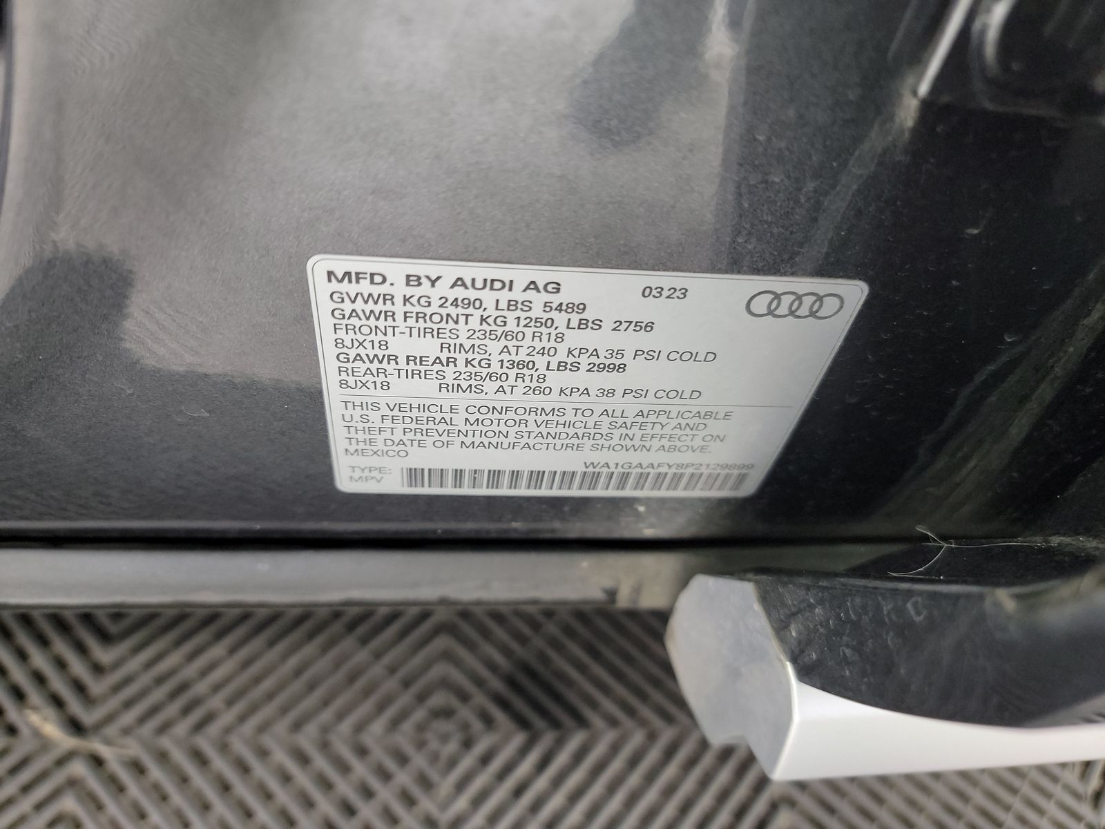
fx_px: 766
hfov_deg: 71.6
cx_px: 552
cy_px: 414
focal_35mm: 24
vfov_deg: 56.8
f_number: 1.8
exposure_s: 1/59
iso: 528
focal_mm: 6.7
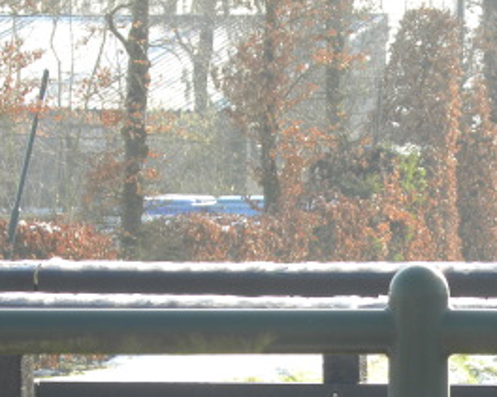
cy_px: 389
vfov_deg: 3.6
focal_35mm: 435
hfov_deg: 4.4
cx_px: 474
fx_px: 6396
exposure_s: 1/94
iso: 64
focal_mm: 32.7
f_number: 4.5
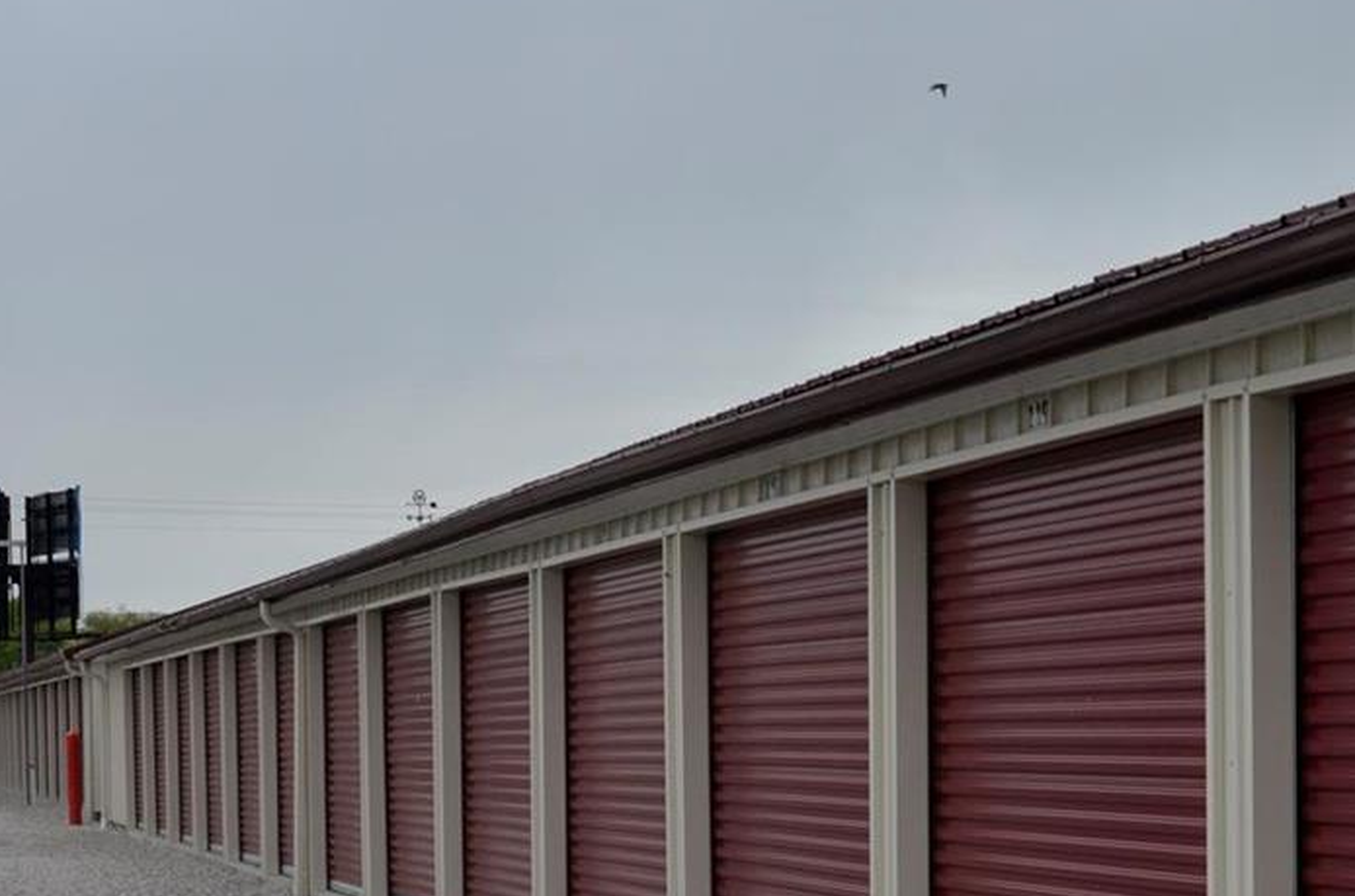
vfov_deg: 16.1
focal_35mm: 83
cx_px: 959
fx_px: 3116
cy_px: 883
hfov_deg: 24.3
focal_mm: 24
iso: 400
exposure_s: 1/250
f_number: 8
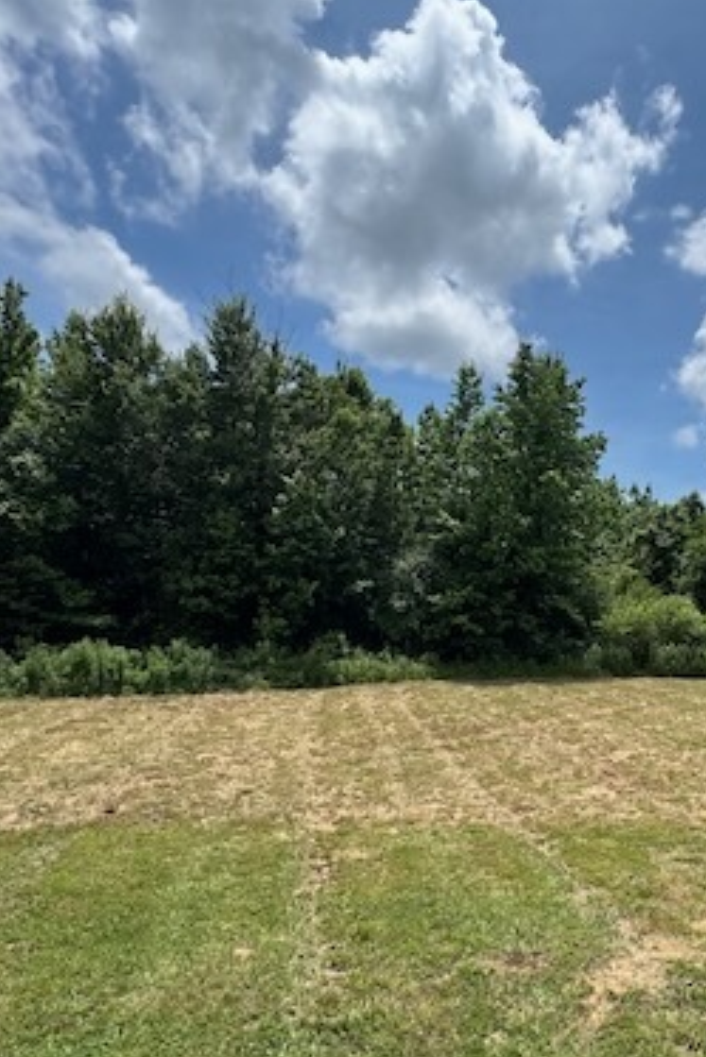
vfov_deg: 71.3
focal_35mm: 25
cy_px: 578
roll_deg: -1.7
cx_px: 587
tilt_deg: +2.4
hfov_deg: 47.8
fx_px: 735
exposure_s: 1/2770
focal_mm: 2.22
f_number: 2.2
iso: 50
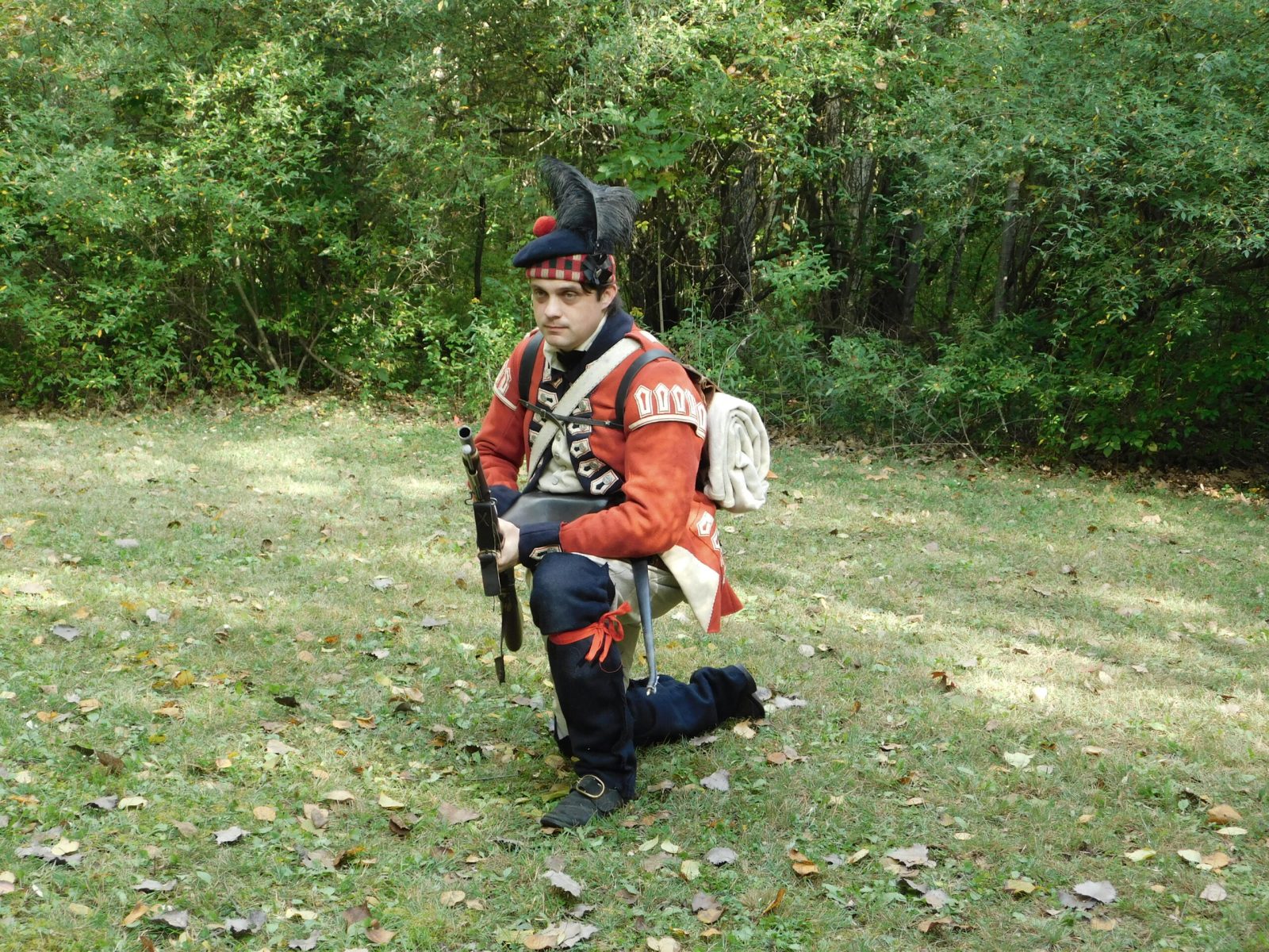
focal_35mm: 51
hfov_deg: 37.5
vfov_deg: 28.6
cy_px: 476
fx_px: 1870
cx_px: 634
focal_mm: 9
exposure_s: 1/50
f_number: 3.8
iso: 125
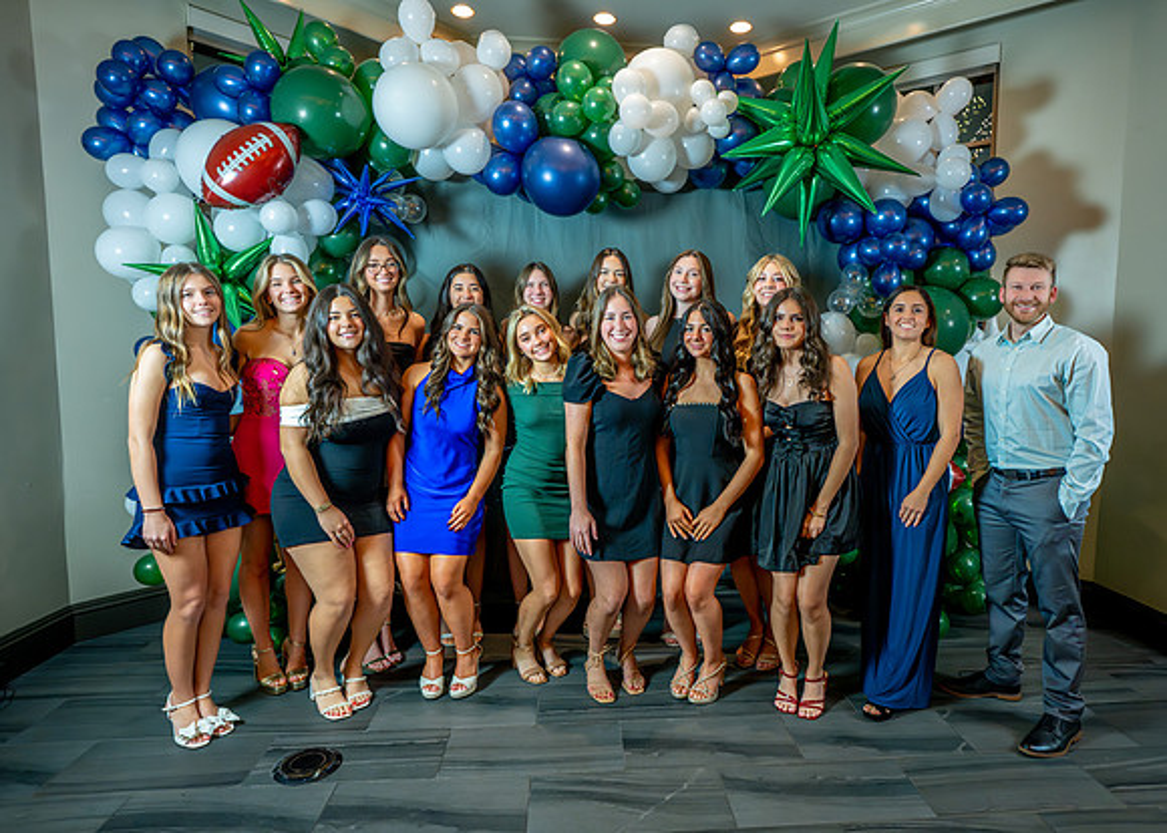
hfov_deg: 78.3
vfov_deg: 60.4
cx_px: 631
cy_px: 417
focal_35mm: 22
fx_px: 715
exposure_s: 1/400
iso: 1600
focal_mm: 20
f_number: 1.8
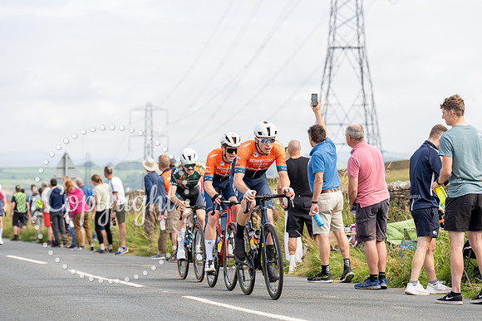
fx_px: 1714
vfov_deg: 10.7
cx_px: 241
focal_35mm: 128
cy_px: 160
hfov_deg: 16.0
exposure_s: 1/800
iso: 250
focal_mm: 128
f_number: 4.5
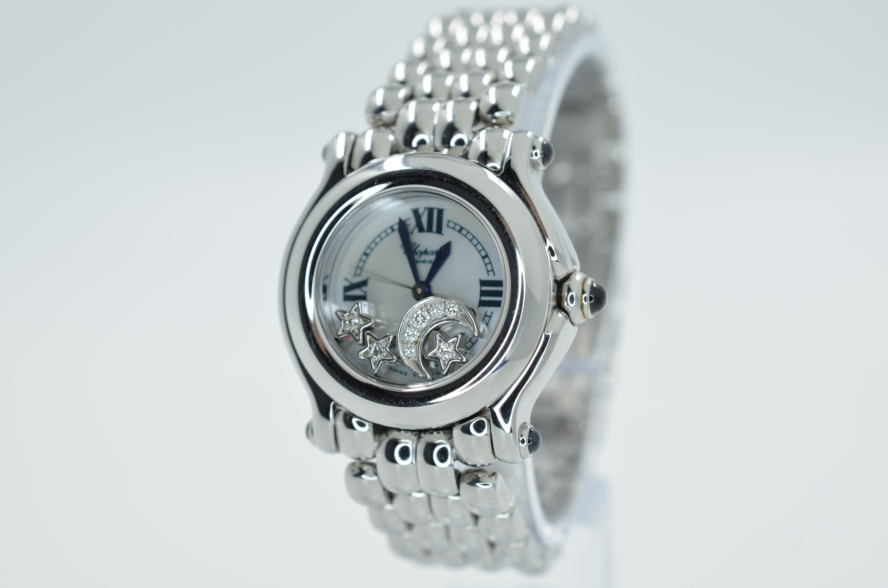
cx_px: 444
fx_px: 1477
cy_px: 294
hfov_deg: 33.5
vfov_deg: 22.5
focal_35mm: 60
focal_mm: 40
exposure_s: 1/50
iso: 125
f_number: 8
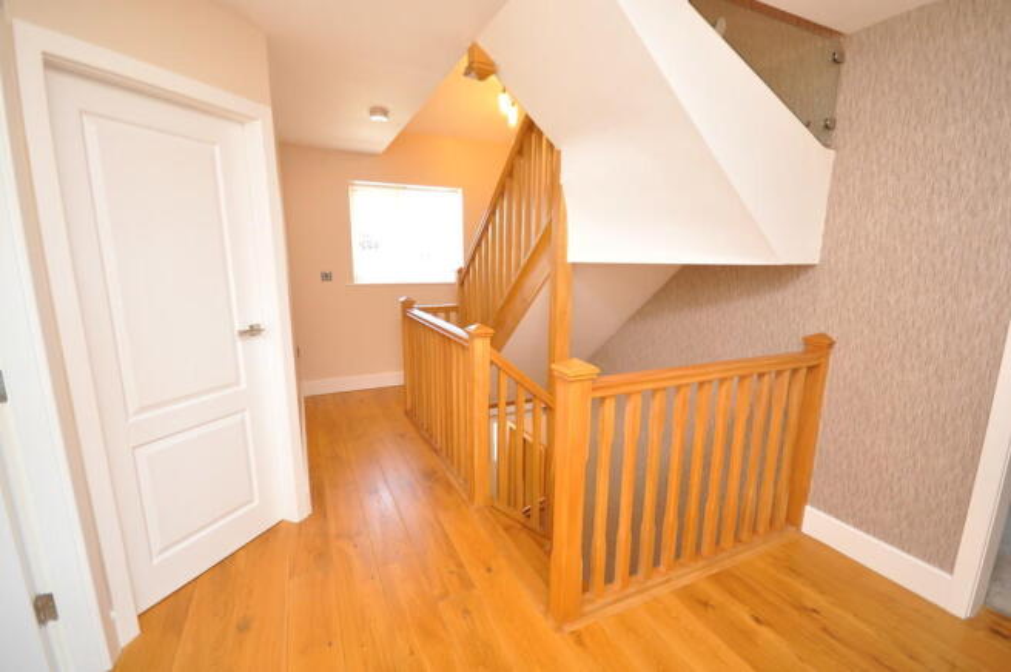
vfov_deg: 77.2
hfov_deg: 100.4
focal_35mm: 15
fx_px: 421
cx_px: 506
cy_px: 336
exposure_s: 1/60
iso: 800
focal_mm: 10
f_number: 4
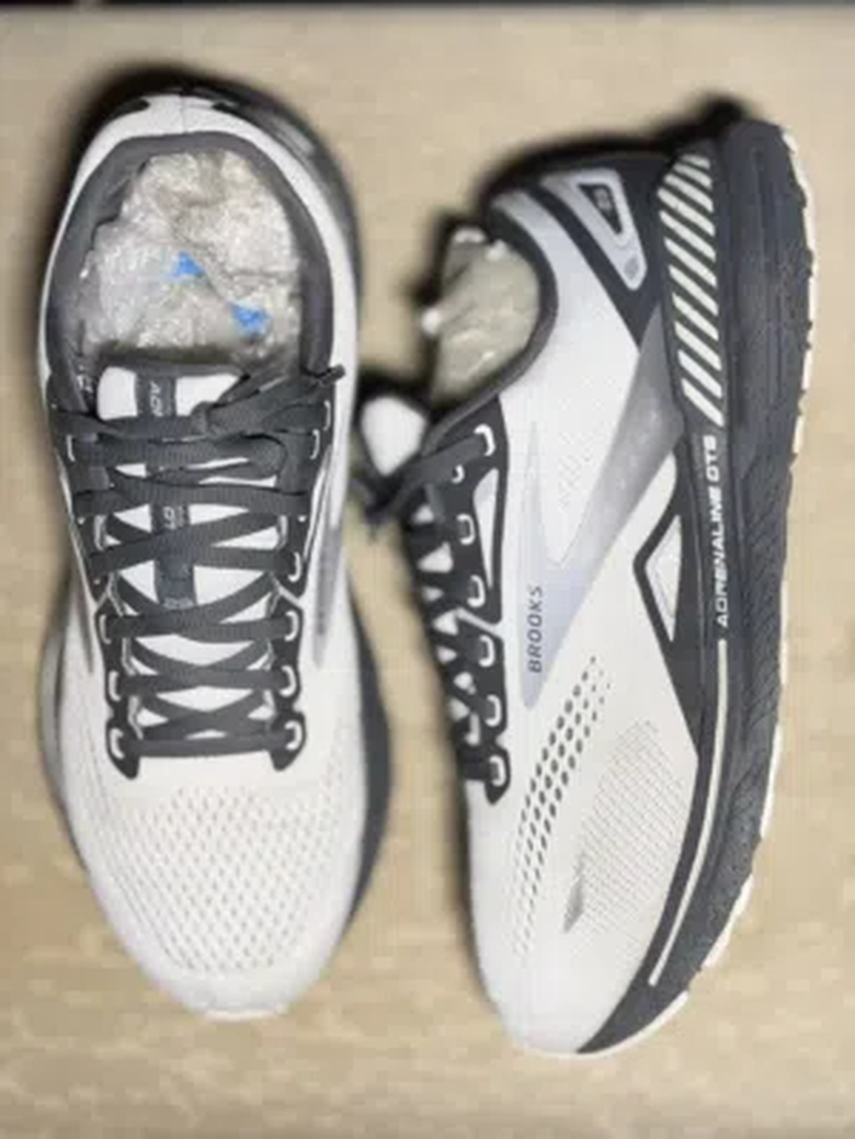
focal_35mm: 48
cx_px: 428
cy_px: 570
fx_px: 1581
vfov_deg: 39.7
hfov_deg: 30.3
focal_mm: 6.76
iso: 50
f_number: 1.78
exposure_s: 1/216
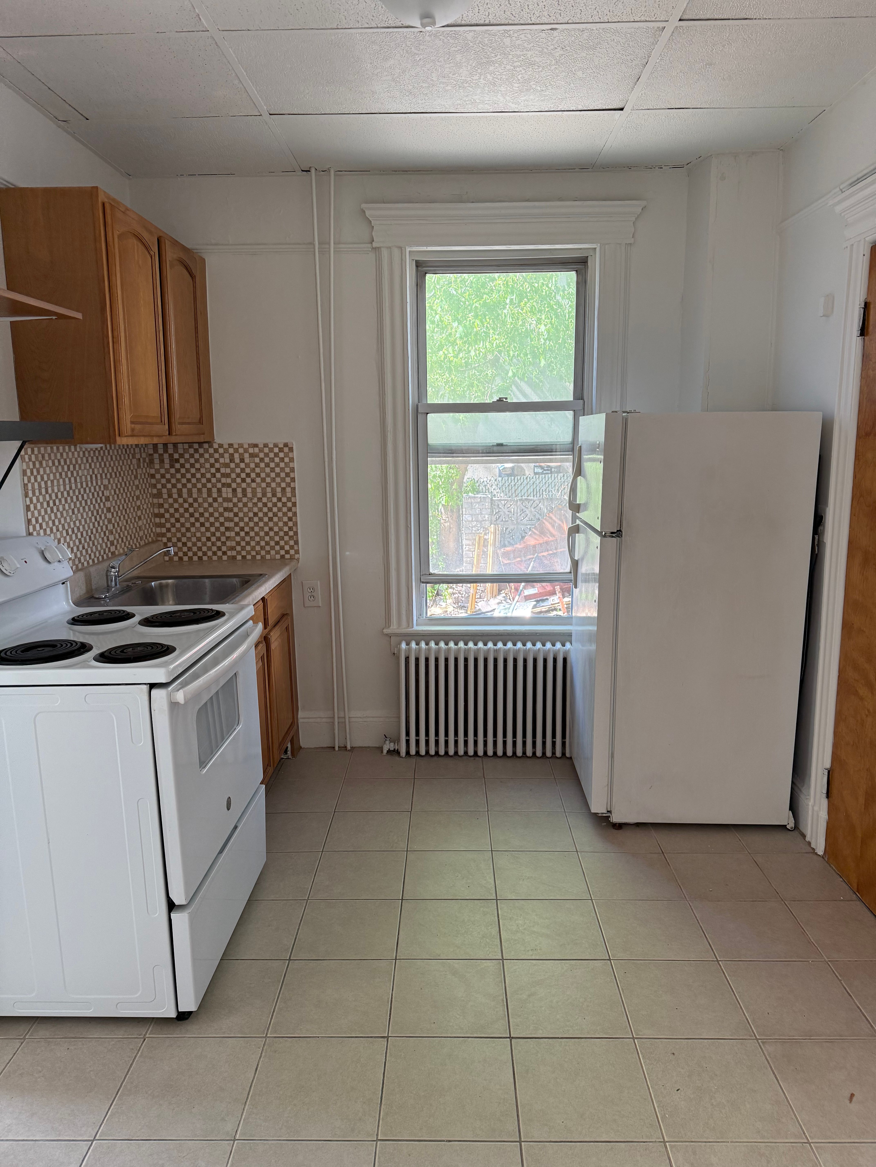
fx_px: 810
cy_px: 584
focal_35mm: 24
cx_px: 438
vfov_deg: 71.6
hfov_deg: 56.8
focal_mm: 6.76
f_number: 1.78
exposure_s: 1/122
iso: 200
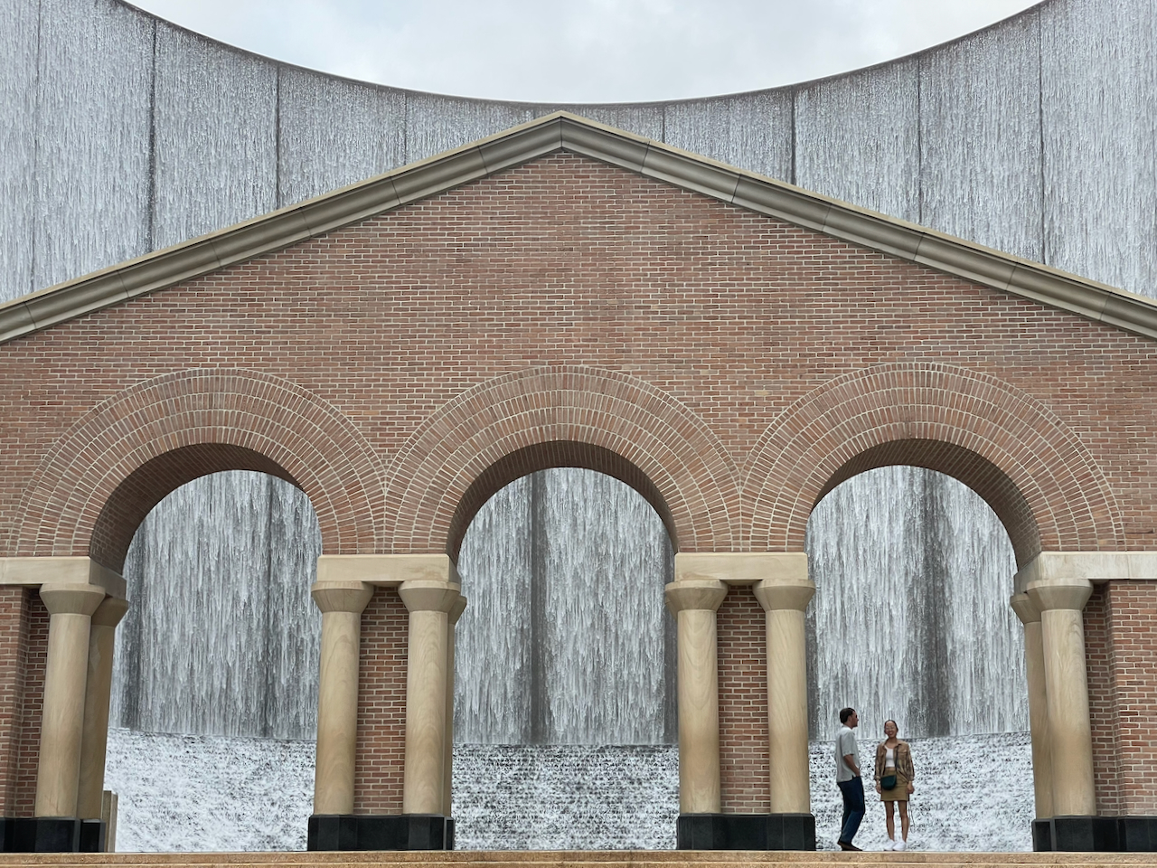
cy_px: 434
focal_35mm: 52
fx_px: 1738
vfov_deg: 28.0
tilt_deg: +13.8
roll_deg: +1.4
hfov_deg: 36.8
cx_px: 578
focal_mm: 6
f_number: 2
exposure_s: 1/585
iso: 25
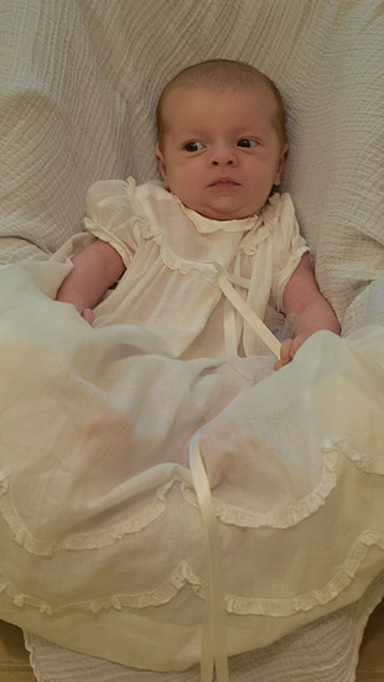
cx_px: 162
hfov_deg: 14.1
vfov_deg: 24.7
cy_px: 335
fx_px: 1556
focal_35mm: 86
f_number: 5.6
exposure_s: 1/60
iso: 560
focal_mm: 52
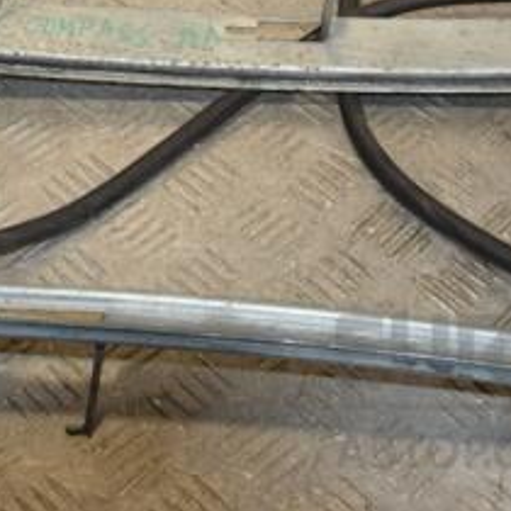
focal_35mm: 80
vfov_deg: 21.1
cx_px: 290
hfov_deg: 21.6
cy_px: 27
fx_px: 1336
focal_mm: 22
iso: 800
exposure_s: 1/200
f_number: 6.3
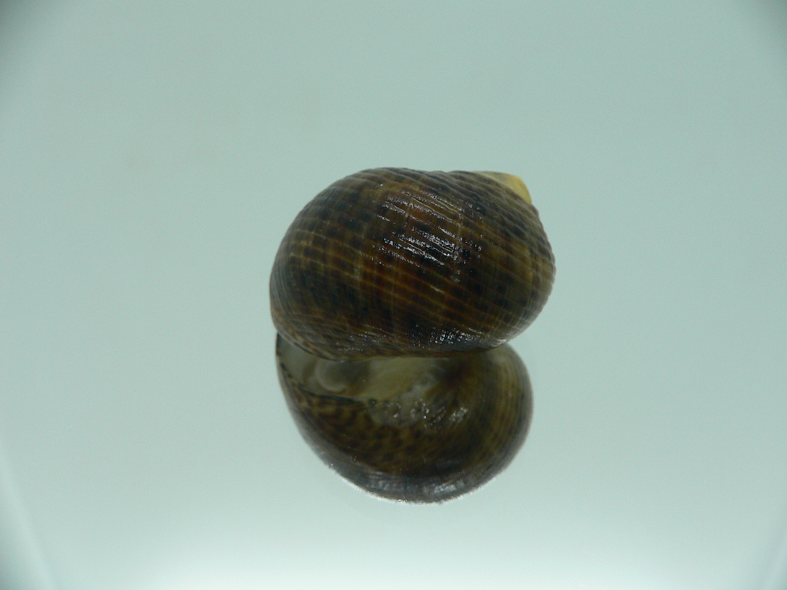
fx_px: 796
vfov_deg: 40.7
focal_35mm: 35
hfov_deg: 52.6
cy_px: 295
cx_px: 394
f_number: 2.8
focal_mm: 4.6
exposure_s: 1/60
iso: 100
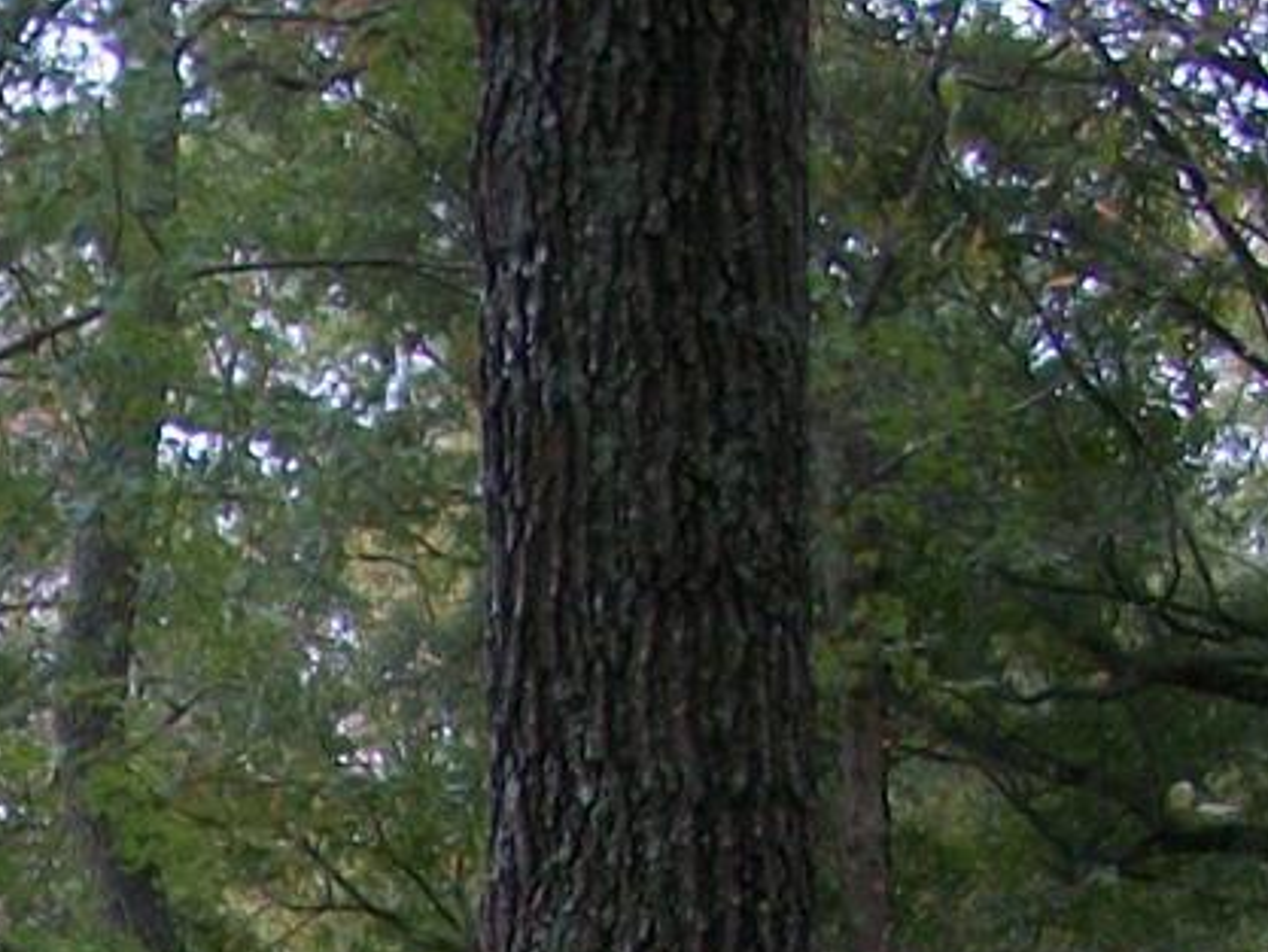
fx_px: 6302
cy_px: 2159
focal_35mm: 172
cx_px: -800
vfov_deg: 8.1
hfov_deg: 10.9
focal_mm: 6.3
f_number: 3.1
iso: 80
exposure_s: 1/125
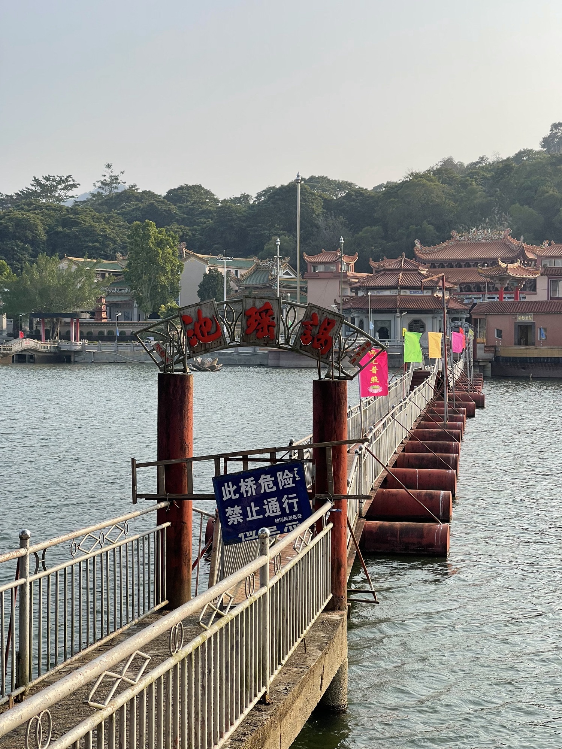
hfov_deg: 22.9
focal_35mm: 64
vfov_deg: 30.3
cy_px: 374
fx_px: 1385
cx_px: 281
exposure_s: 1/708
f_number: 2.2
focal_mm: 7.5
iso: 20
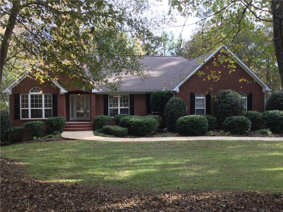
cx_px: 142
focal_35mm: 31
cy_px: 106
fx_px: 253
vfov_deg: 45.4
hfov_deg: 58.4
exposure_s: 1/120
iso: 25
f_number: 2.4
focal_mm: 3.3
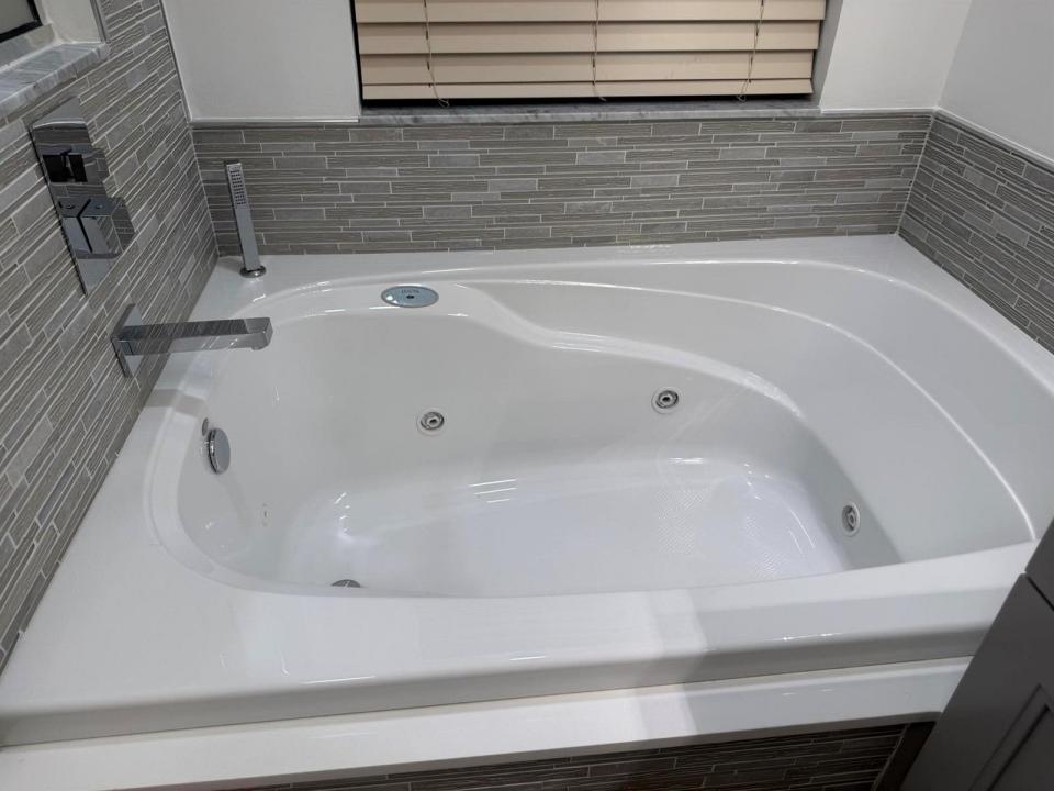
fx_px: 731
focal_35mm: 24
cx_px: 527
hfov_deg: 71.6
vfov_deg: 56.8
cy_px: 396
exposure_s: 1/120
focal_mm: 6.76
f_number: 1.78
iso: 64
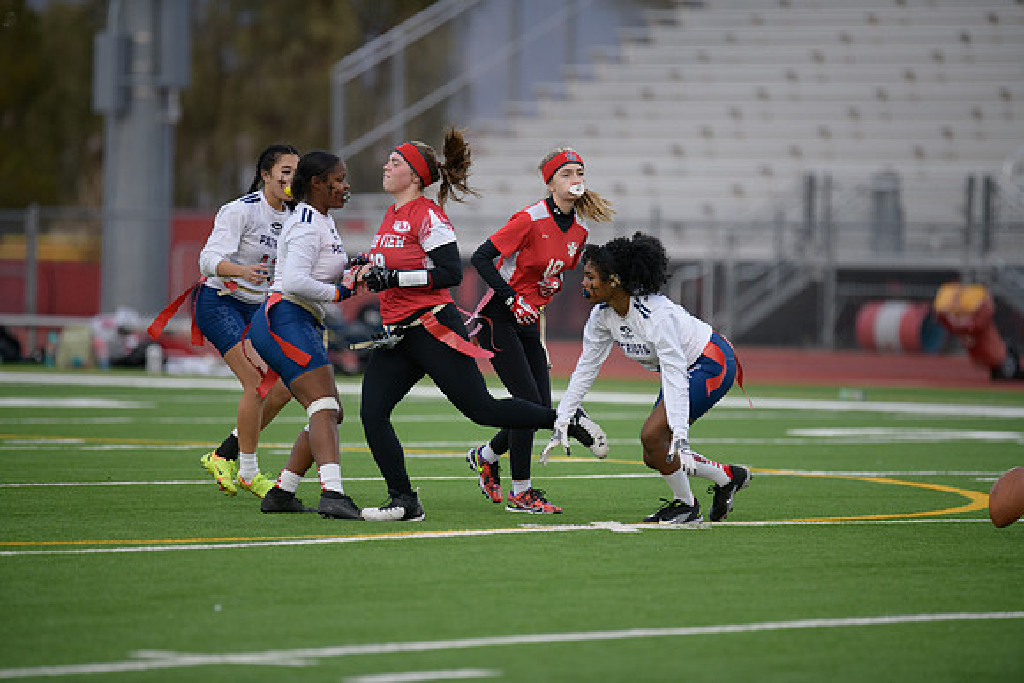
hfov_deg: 6.9
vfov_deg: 4.6
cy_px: 342
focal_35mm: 300
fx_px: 8535
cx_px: 512
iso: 900
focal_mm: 300
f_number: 2.8
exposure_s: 1/1250
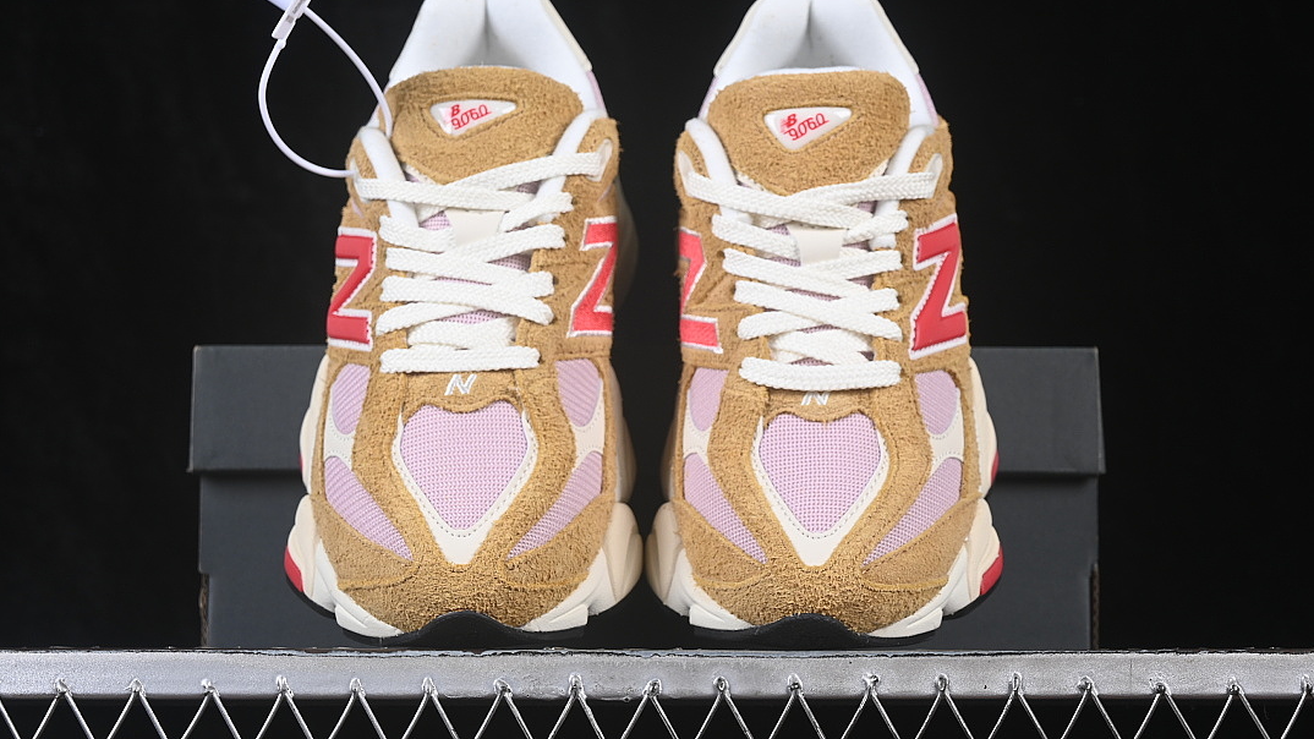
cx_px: 658
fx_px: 2752
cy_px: 378
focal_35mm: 79
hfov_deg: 26.9
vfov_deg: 15.3
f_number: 8
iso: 160
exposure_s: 1/80
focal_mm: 50
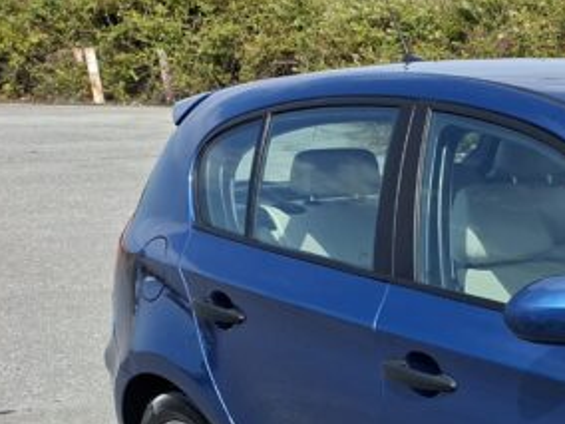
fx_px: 1355
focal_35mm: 83
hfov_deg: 19.7
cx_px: 899
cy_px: 571
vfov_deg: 16.7
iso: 50
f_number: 1.8
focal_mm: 5.54
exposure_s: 1/1220
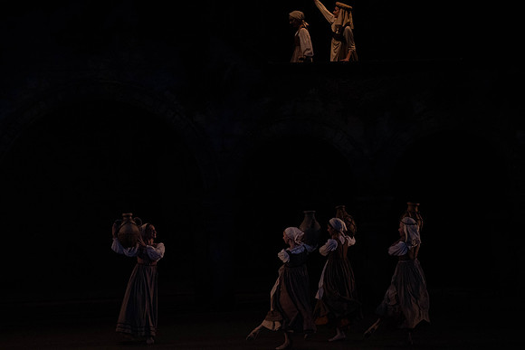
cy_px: 175
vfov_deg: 6.9
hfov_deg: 10.4
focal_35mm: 198
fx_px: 2888
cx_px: 262
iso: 8000
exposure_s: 1/250
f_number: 5.6
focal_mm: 198
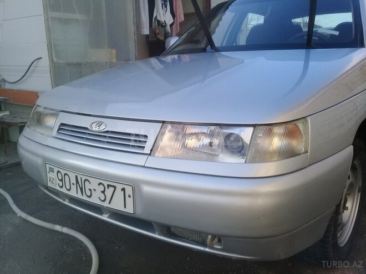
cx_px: 183
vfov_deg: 45.4
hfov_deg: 58.4
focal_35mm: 31
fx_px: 328
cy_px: 137
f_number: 2.2
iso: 50
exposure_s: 1/300
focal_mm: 3.3
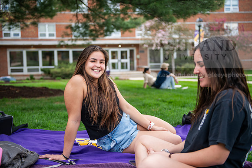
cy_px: 84
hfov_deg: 41.1
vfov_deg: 28.1
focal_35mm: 48
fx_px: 336
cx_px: 126
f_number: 2.8
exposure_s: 1/200
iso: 100
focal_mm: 48
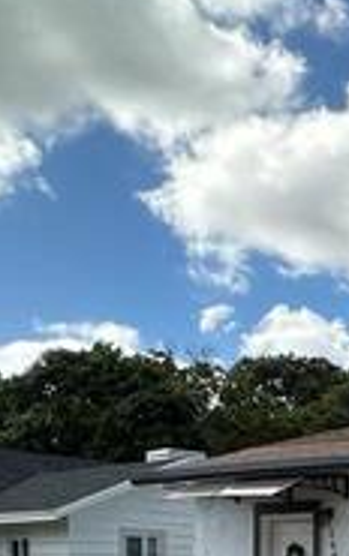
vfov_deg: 28.8
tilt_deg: -2.7
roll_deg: +0.0
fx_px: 972
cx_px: 716
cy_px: 622
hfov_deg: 15.7
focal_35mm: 64
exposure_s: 1/1208
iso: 40
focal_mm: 2.22
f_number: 2.2
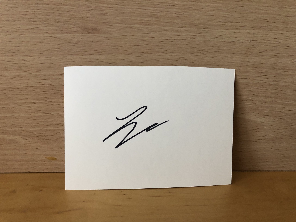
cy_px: 111
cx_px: 148
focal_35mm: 28
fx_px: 239
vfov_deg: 49.7
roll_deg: -2.1
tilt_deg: -19.8
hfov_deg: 63.4
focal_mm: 3.99
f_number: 1.8
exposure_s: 1/15
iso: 64
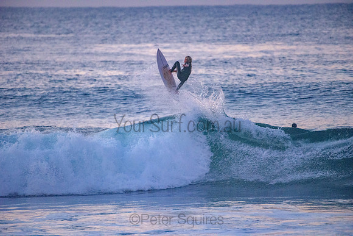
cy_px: 118
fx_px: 4904
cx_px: 176
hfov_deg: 4.1
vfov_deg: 2.8
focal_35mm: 500
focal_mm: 500
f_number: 5.6
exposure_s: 1/500
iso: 5600
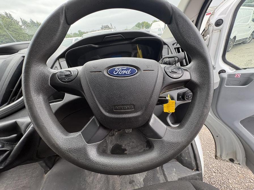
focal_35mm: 14
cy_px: 95
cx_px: 127
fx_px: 103
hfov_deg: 102.1
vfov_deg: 85.7
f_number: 2.2
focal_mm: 2.22
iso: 80
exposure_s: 1/141
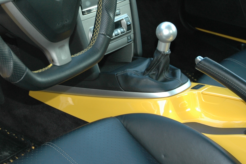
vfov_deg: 15.2
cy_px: 31
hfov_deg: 22.6
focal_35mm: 89
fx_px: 608
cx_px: 54
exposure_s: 1/60
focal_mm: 29
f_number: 4
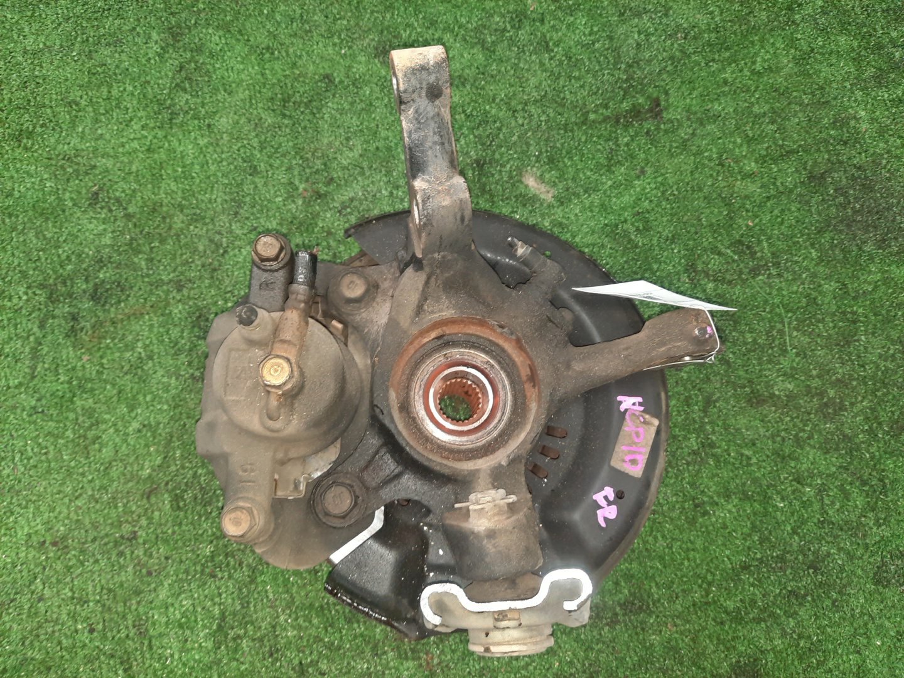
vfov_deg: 54.9
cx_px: 452
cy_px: 339
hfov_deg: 69.4
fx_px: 653
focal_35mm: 25
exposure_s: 1/33
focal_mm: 4.6
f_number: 2
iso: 285
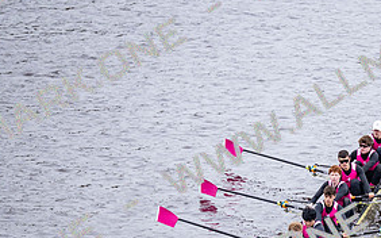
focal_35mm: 419
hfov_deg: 5.0
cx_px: 328
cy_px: 198
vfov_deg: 3.1
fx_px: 4349
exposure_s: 1/2000
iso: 1800
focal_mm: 200
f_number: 2.8
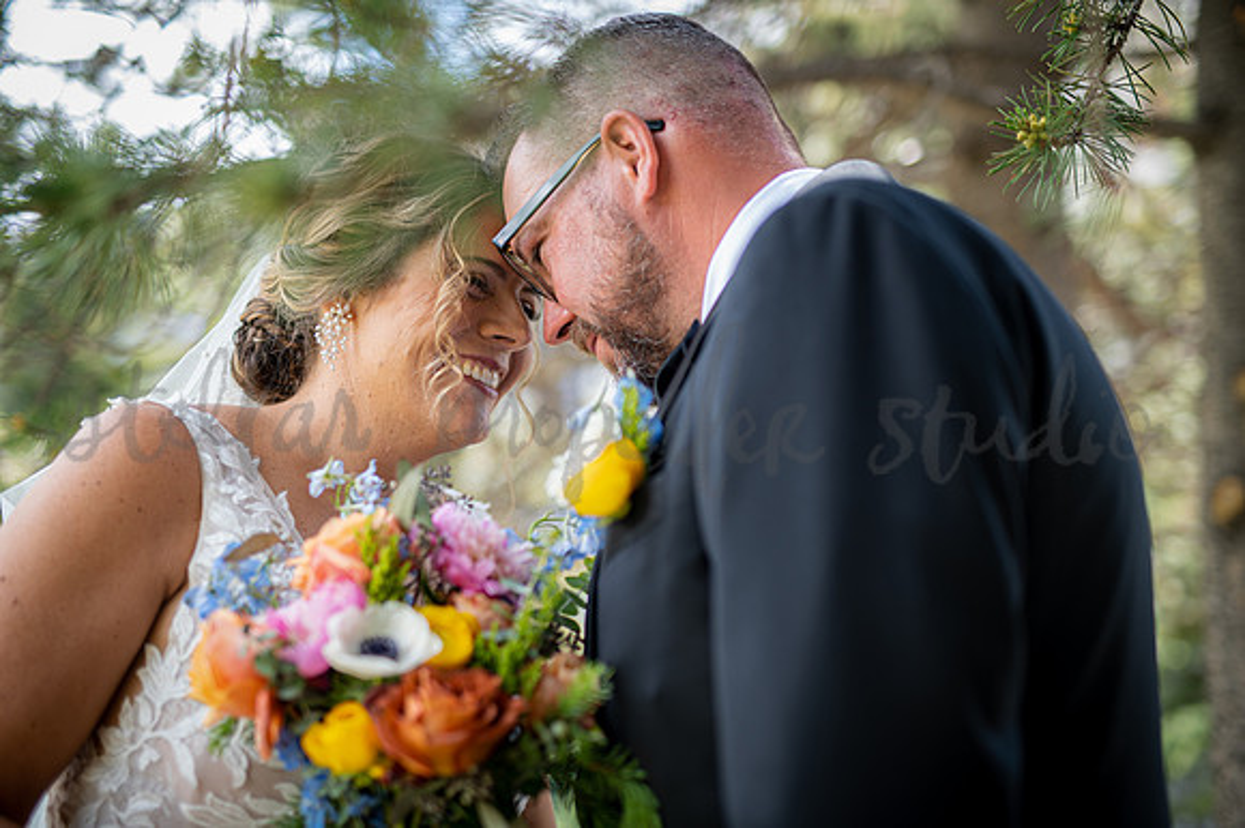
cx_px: 622
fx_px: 1728
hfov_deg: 39.6
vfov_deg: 27.0
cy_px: 414
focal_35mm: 50
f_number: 1.8
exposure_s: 1/500
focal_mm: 50
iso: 125
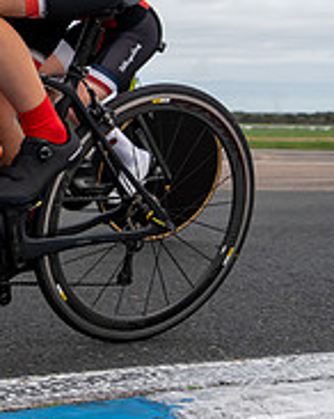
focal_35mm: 79
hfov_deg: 18.4
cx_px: -69
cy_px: 95
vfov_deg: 23.9
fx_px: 978
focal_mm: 24
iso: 100
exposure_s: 1/1000
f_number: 3.5
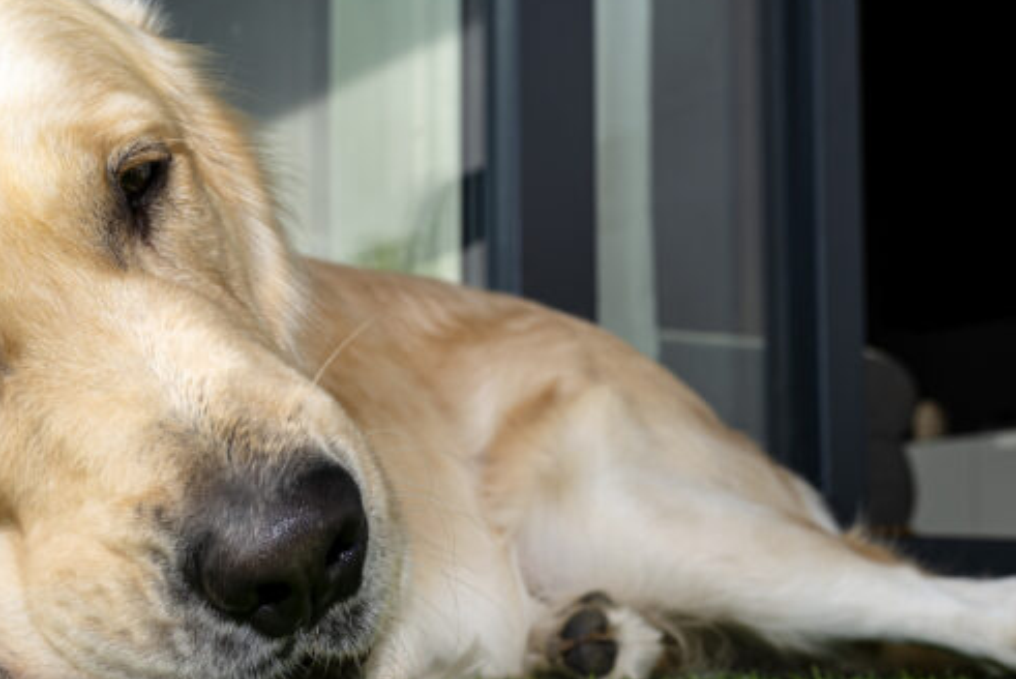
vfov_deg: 18.6
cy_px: 447
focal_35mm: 73
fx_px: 2061
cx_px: 408
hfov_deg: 27.6
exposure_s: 1/80
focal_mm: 35
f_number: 8
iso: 100
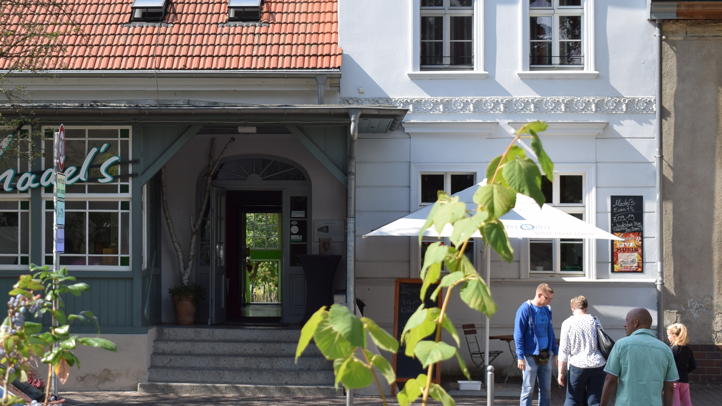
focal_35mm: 84
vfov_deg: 14.4
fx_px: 1608
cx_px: 231
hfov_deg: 25.2
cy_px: 168
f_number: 7.1
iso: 100
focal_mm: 36
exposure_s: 1/200
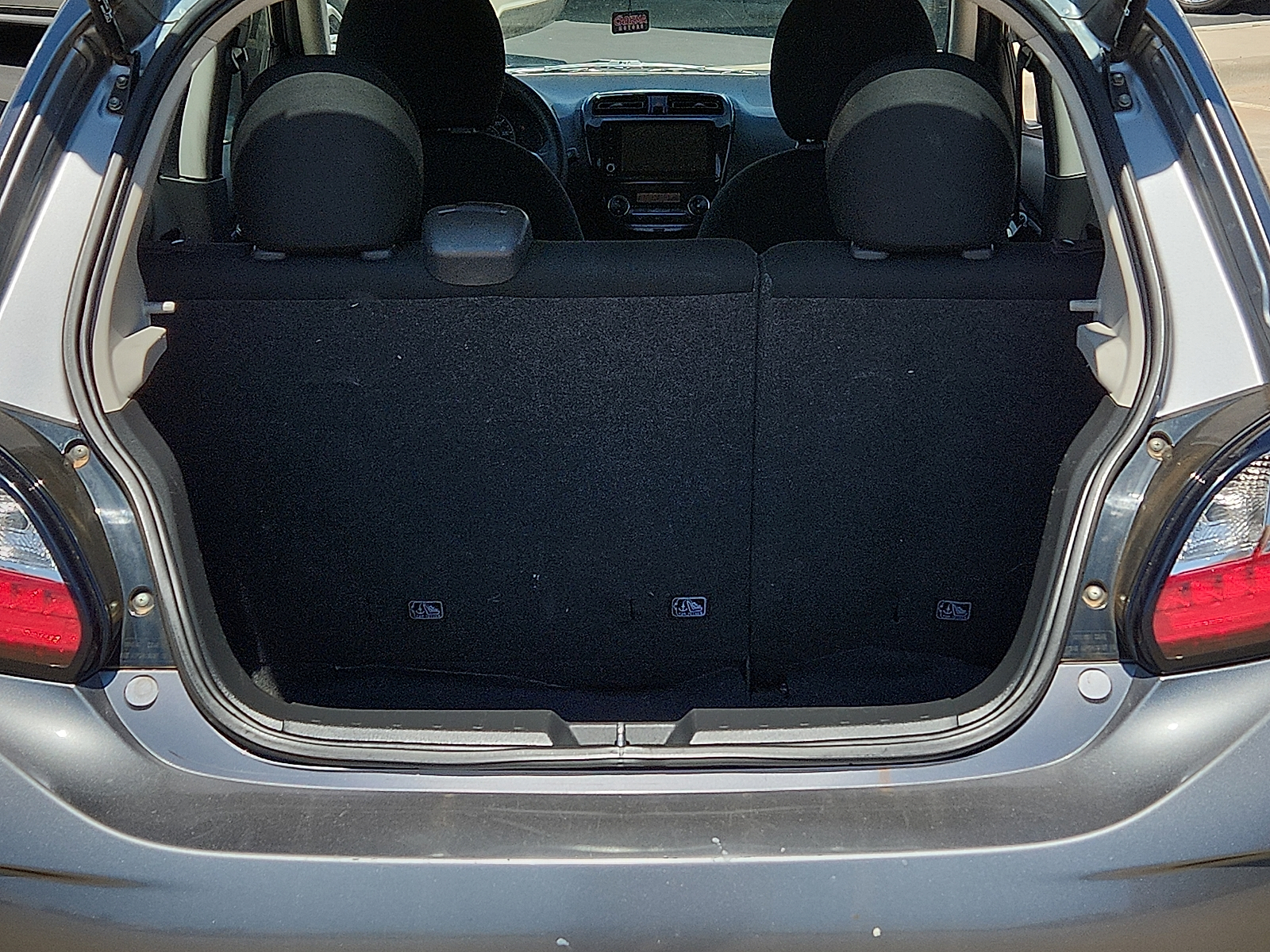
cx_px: 635
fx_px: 844
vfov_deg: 58.9
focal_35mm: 23
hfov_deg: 73.9
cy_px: 476
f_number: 1.8
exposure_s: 1/2500
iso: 50
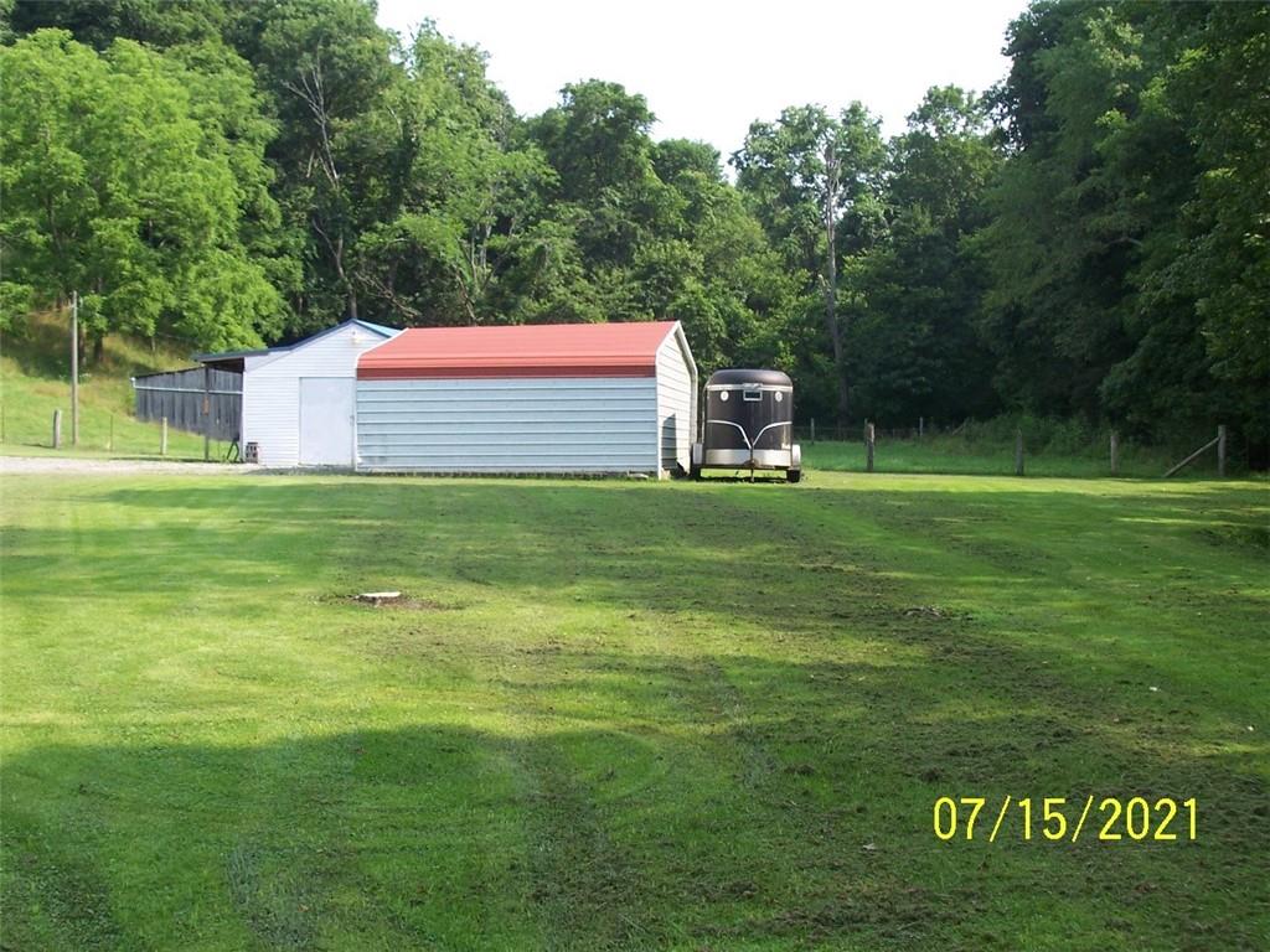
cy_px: 476
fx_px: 1834
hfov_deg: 38.2
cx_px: 635
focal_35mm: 50
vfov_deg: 29.1
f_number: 3.4
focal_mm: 8.6
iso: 80
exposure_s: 1/350
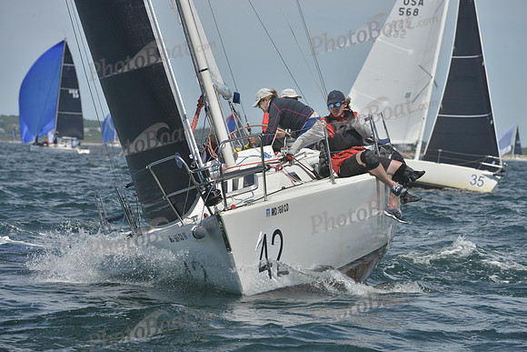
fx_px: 3953
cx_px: 264
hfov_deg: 7.6
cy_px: 176
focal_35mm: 270
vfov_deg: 5.1
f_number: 11
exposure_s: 1/800
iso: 280
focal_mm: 270
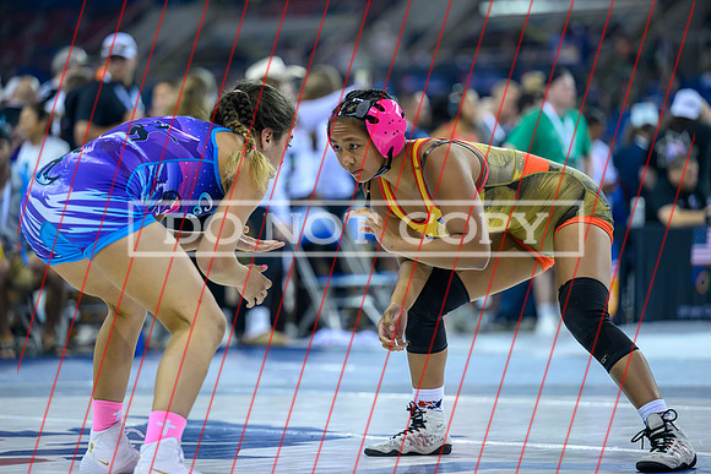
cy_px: 227
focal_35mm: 154
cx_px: 340
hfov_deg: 13.3
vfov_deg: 8.9
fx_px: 3052
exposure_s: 1/800
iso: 3200
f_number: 2.8
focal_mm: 145
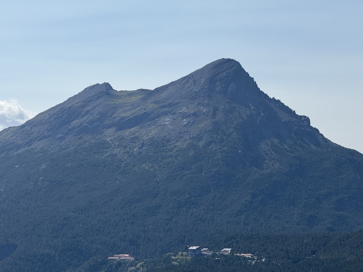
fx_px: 1258
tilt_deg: +6.5
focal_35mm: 120
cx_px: 182
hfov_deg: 16.4
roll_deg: -1.2
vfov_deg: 12.3
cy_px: 136
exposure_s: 1/2933
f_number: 2.8
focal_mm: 15.66
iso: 50
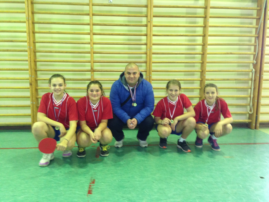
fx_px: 256
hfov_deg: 55.4
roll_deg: -0.7
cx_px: 134
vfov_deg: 42.9
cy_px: 101
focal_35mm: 33
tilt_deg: -6.2
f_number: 2.4
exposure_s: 1/20
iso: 200
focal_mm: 4.12
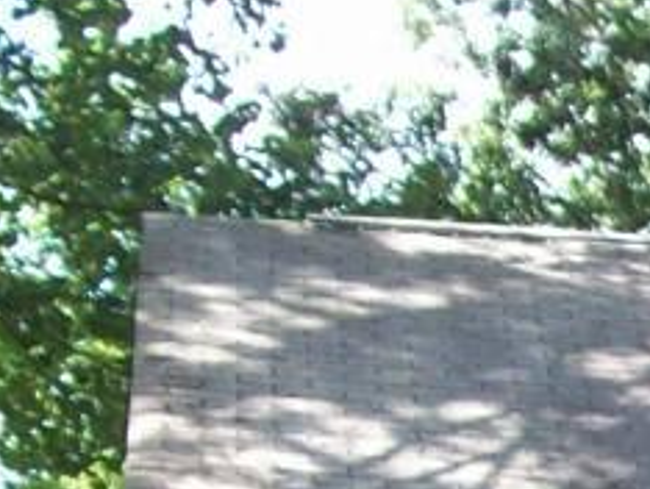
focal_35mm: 246
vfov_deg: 5.9
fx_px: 4624
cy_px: 1031
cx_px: 1369
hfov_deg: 7.7
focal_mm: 7.6
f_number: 3
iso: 80
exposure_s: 1/174
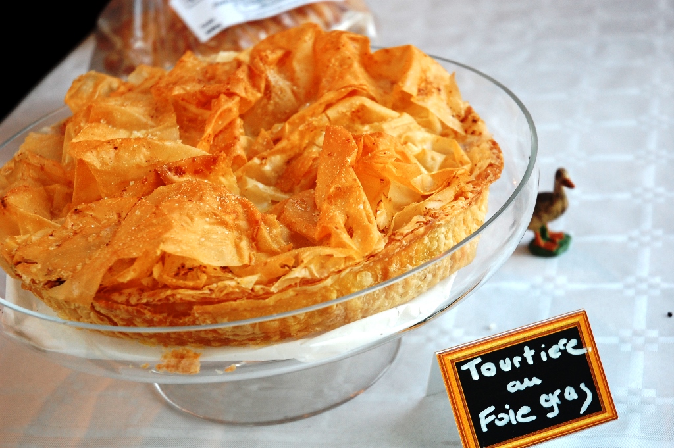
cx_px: 337
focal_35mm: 78
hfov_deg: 26.0
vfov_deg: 17.5
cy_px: 224
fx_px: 1459
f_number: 4.5
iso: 400
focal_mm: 52
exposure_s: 1/80
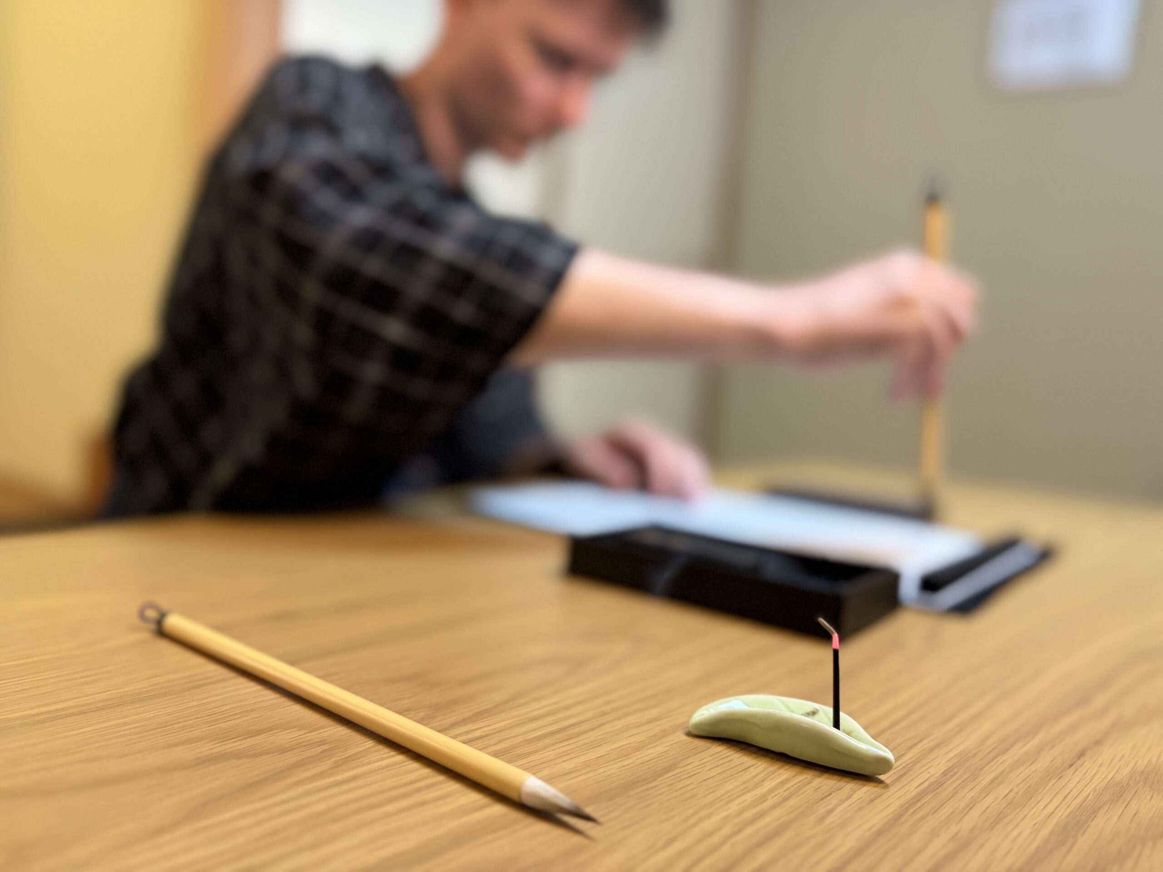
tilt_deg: -4.1
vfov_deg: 53.1
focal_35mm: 26
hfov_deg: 67.3
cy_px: 436
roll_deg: -4.2
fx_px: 874
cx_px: 582
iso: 400
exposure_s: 1/60
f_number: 1.6
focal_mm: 5.96
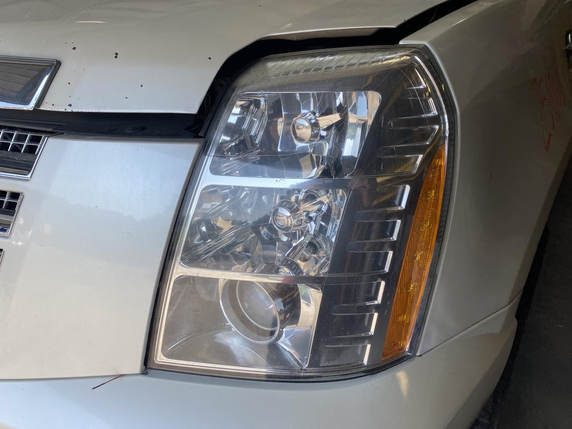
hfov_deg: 67.3
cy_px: 214
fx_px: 430
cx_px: 286
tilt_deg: -25.9
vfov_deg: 53.1
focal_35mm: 26
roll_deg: +0.1
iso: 32
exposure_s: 1/579
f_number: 1.8
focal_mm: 4.25
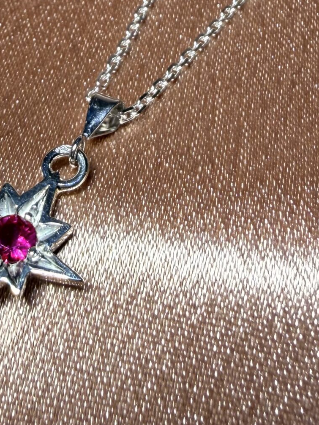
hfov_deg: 23.6
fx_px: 750
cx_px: 60
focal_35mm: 61
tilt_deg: -37.5
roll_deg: -2.0
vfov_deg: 31.1
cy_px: 103
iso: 40
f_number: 2.2
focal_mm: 2.22
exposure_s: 1/196
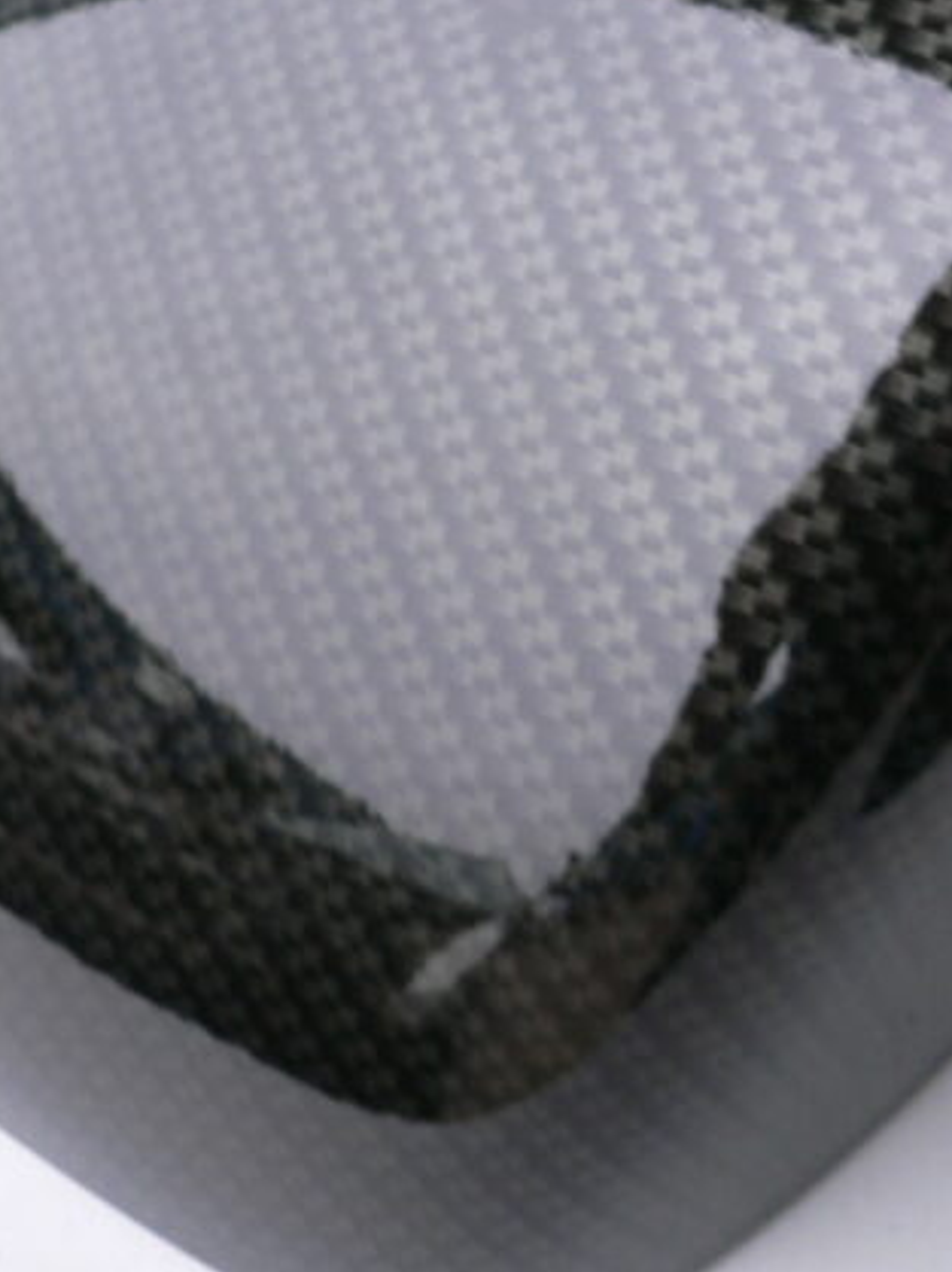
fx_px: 2459
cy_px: 581
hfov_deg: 21.9
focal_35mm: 67
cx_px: 523
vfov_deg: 29.0
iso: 80
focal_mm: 5.8
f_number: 2.8
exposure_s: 1/100
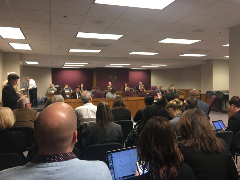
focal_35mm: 29
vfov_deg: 48.2
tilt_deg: -0.6
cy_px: 90
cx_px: 120
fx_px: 201
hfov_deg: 61.7
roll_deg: +0.1
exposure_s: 1/15
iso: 50
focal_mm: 4.15
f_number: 2.2
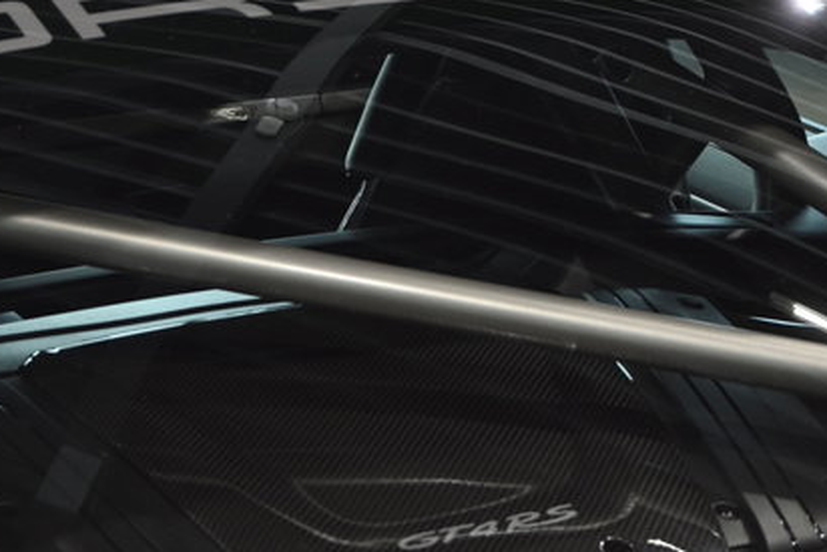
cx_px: 322
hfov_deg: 19.2
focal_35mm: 106
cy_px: 283
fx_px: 2436
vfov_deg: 12.9
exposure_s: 1/60
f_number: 5.6
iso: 500
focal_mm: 38
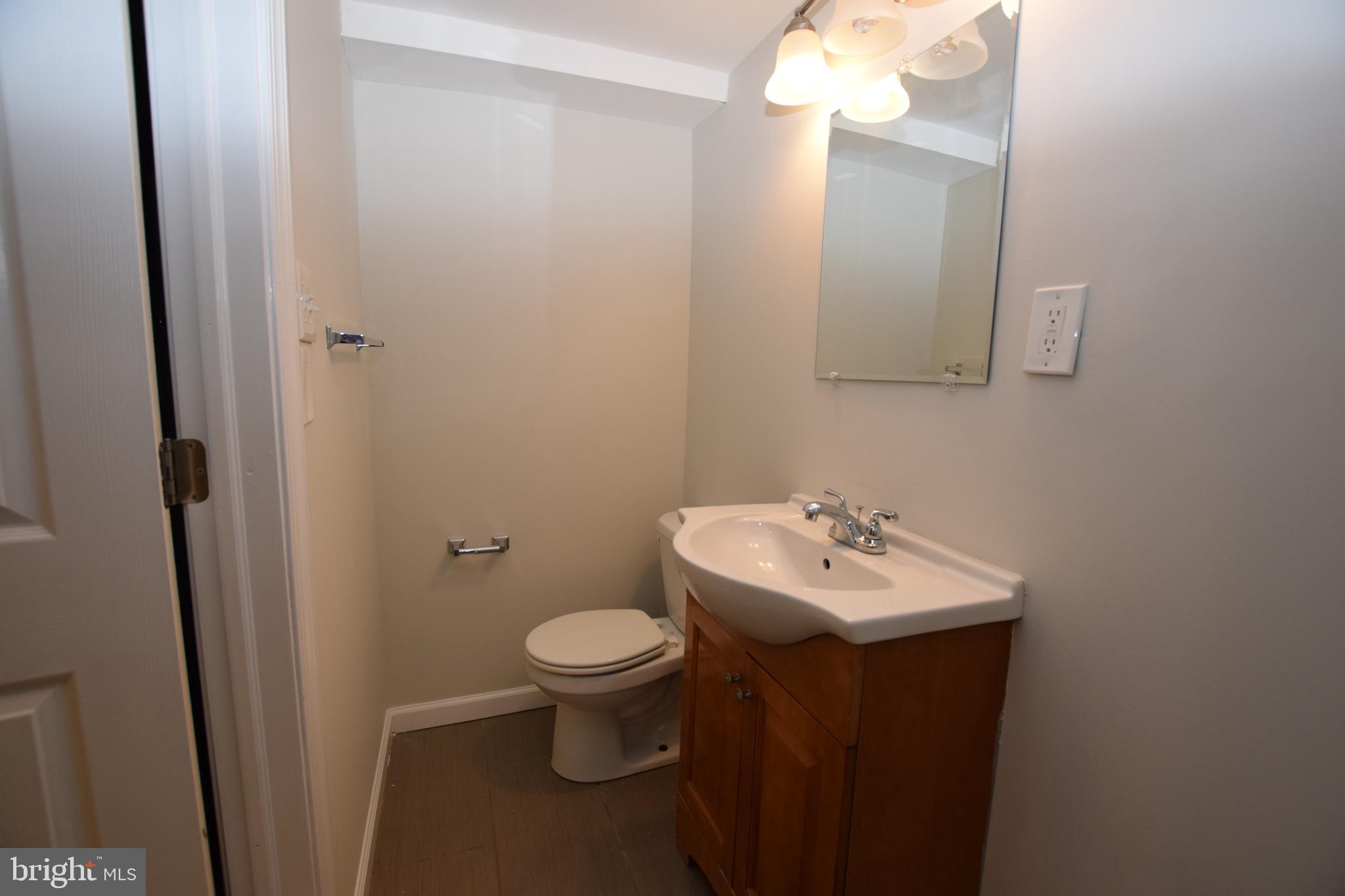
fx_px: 560
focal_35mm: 15
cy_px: 448
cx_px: 672
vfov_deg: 77.3
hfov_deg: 100.4
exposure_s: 1/200
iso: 560
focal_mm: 10
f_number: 4.5
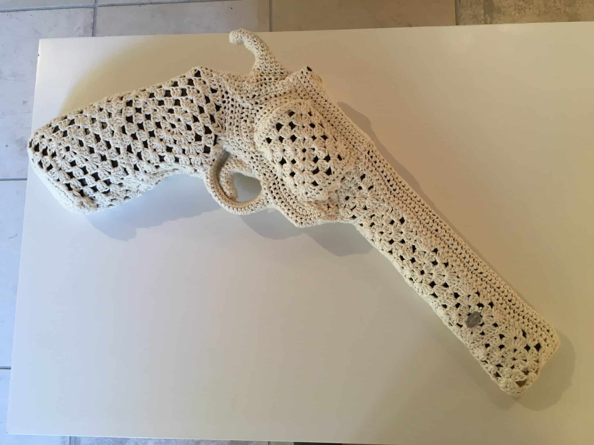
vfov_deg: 48.2
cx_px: 297
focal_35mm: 29
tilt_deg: -81.1
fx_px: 498
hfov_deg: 61.7
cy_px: 222
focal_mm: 4.15
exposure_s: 1/33
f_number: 2.2
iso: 100
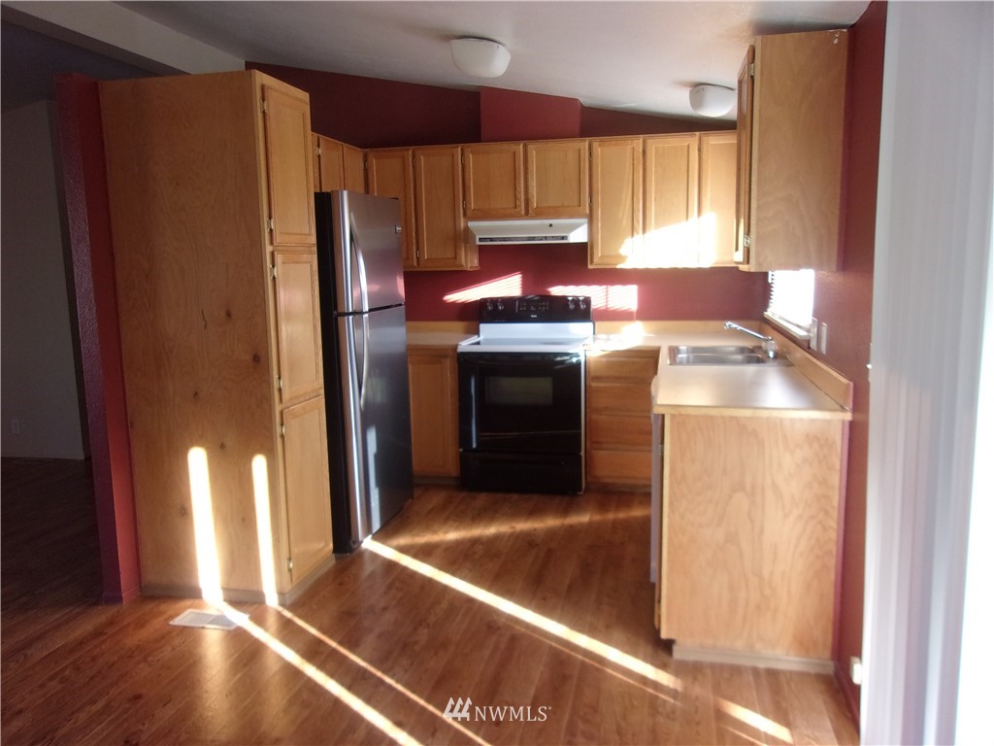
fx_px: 775
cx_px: 497
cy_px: 373
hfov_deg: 65.3
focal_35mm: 27
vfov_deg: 51.4
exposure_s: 1/34
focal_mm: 4.9
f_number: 3
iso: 128
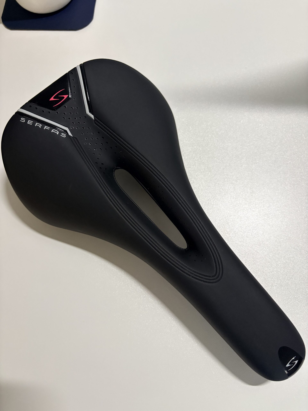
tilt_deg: -74.8
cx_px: 154
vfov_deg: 67.3
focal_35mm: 26
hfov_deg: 53.1
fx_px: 308
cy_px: 206
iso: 320
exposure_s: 1/60
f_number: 1.6
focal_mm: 5.96
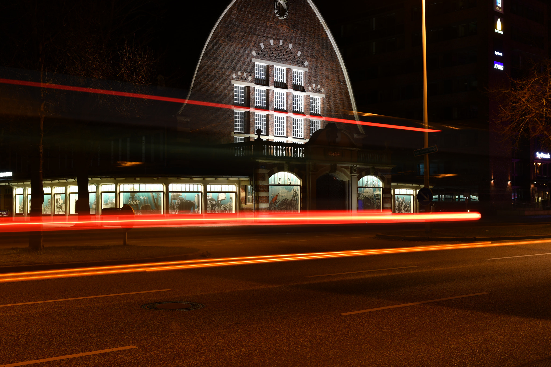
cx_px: 276
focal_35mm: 48
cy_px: 184
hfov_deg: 41.1
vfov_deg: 28.1
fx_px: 735
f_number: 5.6
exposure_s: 1
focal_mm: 32
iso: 100
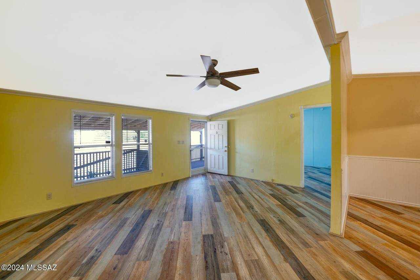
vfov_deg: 81.2
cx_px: 210
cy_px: 140
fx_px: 163
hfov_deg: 104.3
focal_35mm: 14
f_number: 8
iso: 400
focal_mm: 14
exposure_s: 1/1.25
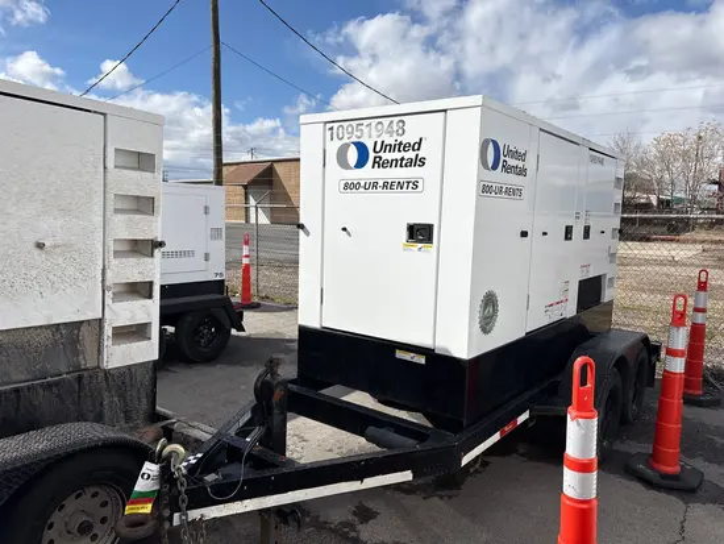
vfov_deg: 53.1
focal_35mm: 26
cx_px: 362
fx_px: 544
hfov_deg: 67.3
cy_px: 272
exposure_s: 1/7813
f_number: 1.6
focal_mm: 5.96
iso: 50
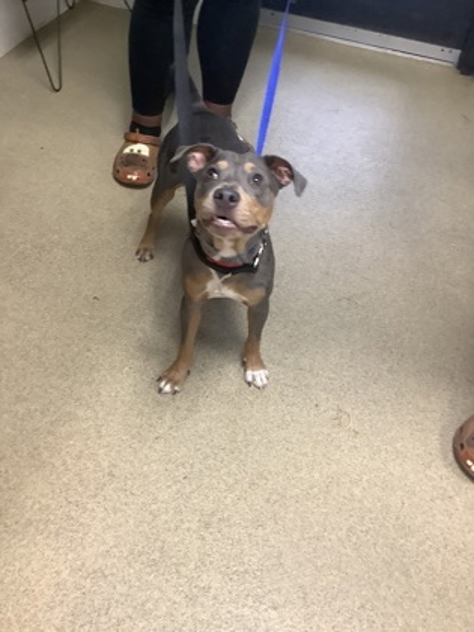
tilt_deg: -47.3
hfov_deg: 45.4
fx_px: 566
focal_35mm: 31
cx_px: 237
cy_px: 316
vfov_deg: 58.4
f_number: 2.4
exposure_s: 1/60
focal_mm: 3.3
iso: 200
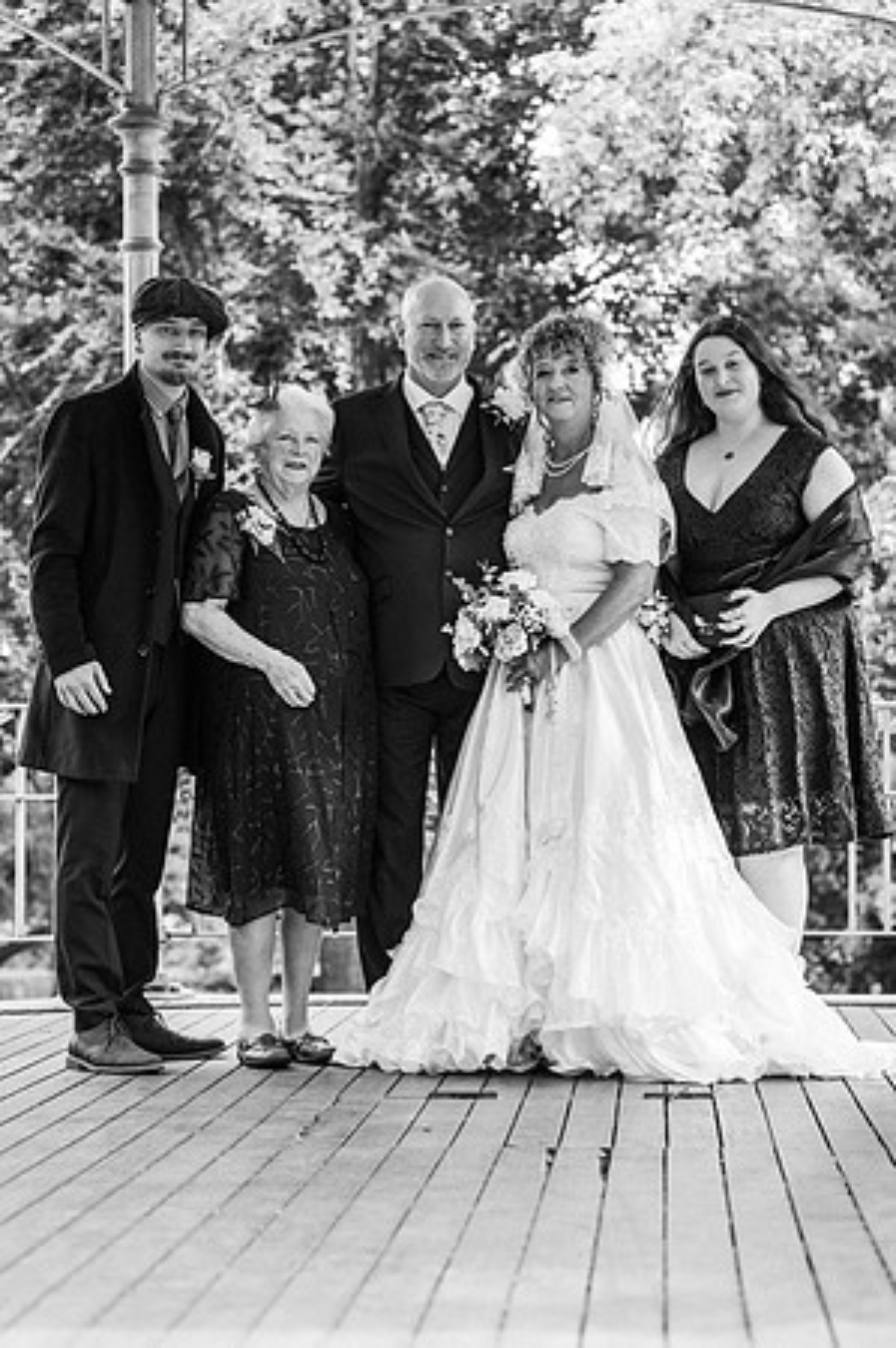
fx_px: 3180
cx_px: 448
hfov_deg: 16.0
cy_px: 674
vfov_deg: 23.9
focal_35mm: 85
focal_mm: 85
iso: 280
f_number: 4
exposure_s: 1/200
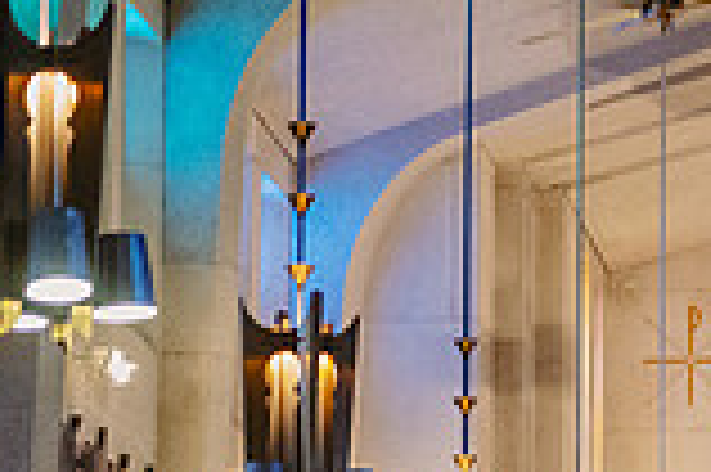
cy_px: 798
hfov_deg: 7.8
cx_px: 1202
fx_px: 5070
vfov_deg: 5.3
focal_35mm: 257
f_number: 2.8
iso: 2000
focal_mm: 70
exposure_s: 1/200
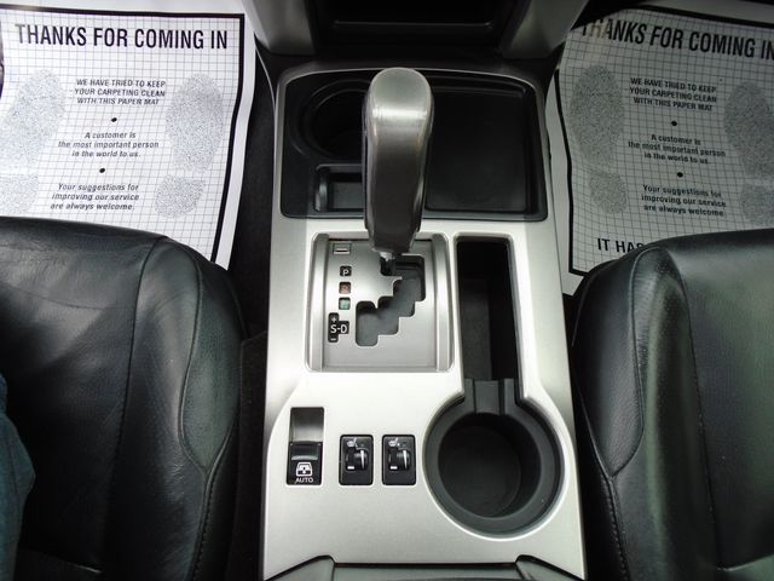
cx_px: 387
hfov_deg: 67.3
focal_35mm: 26
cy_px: 290
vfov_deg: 53.1
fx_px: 581
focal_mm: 4.6
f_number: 3.2
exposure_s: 1/30
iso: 100
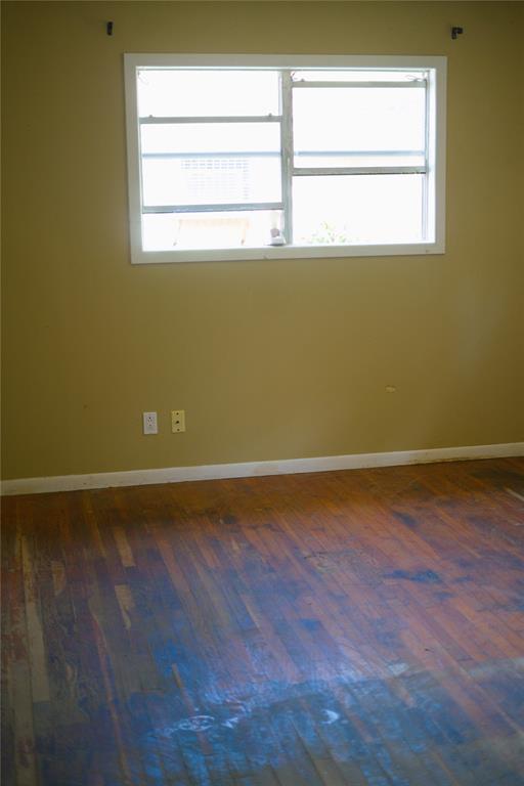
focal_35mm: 50
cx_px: 262
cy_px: 393
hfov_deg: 27.0
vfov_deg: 39.6
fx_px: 1092
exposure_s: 1/500
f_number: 1.8
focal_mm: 50
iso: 1000
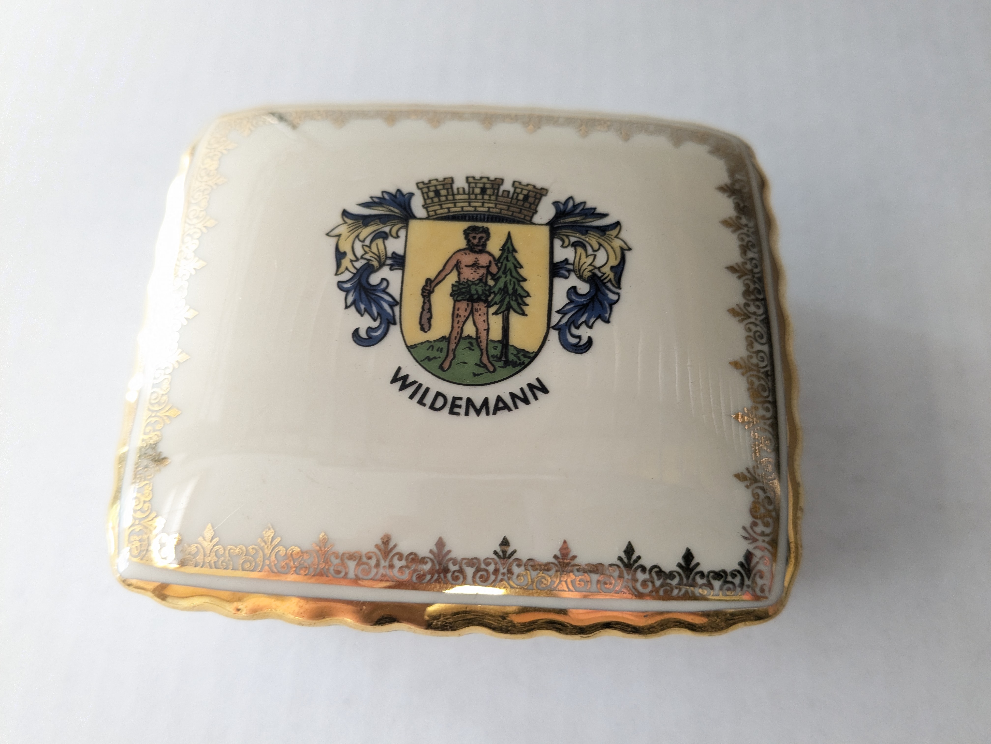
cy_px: 372
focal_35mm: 27
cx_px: 496
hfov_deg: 65.3
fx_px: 773
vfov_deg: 51.4
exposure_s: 1/60
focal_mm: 4.38
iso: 219
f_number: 1.73
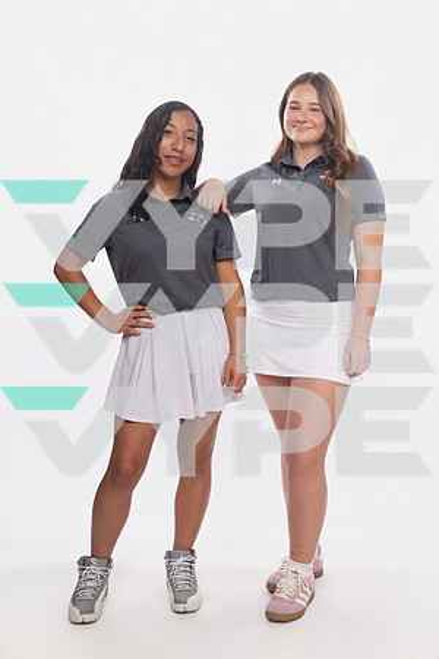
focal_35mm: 46
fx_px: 841
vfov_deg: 42.7
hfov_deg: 29.2
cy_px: 330
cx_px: 220
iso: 250
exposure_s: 1/320
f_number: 5.6
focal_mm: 46
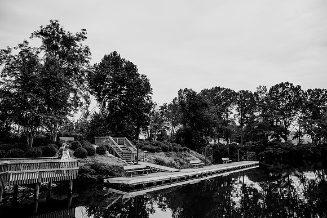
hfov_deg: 70.6
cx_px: 169
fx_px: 231
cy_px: 109
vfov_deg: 50.6
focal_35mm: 25
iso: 200
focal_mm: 24
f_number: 2.8
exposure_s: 1/800
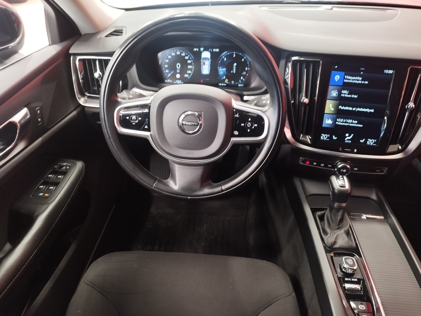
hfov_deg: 69.4
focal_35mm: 25
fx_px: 304
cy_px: 158
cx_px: 210
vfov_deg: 54.9
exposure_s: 1/20
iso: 570
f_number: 1.89
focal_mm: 5.95
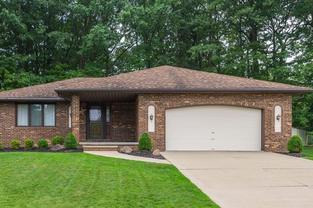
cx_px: 135
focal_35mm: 39
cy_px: 140
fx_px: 339
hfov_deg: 49.4
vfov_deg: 33.8
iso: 200
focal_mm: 24
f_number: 8
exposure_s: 1/125
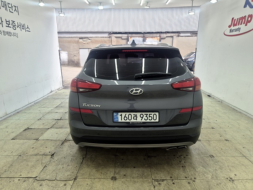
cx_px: 126
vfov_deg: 58.9
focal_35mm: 23
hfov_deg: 73.9
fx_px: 168
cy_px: 95
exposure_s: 1/167
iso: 25
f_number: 1.8
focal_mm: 5.4
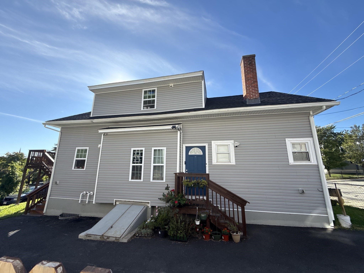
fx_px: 147
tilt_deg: +14.0
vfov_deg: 85.7
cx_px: 182
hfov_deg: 102.1
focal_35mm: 14
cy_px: 136
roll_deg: -1.0
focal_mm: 2.22
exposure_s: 1/876
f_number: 2.2
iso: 50
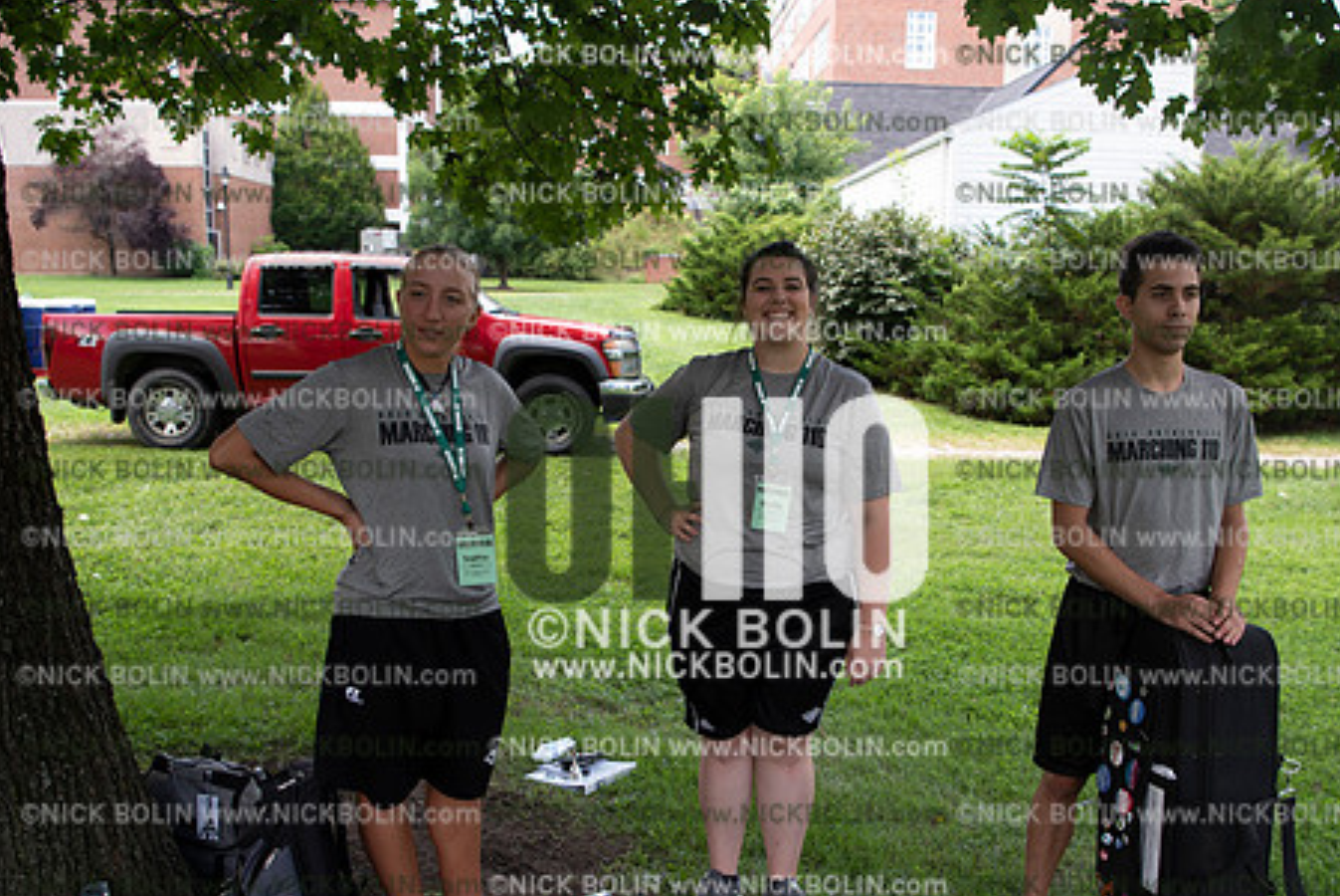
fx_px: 1155
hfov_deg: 60.2
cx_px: 716
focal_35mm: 31
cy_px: 539
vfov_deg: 42.2
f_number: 3.5
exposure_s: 1/200
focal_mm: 24
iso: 125
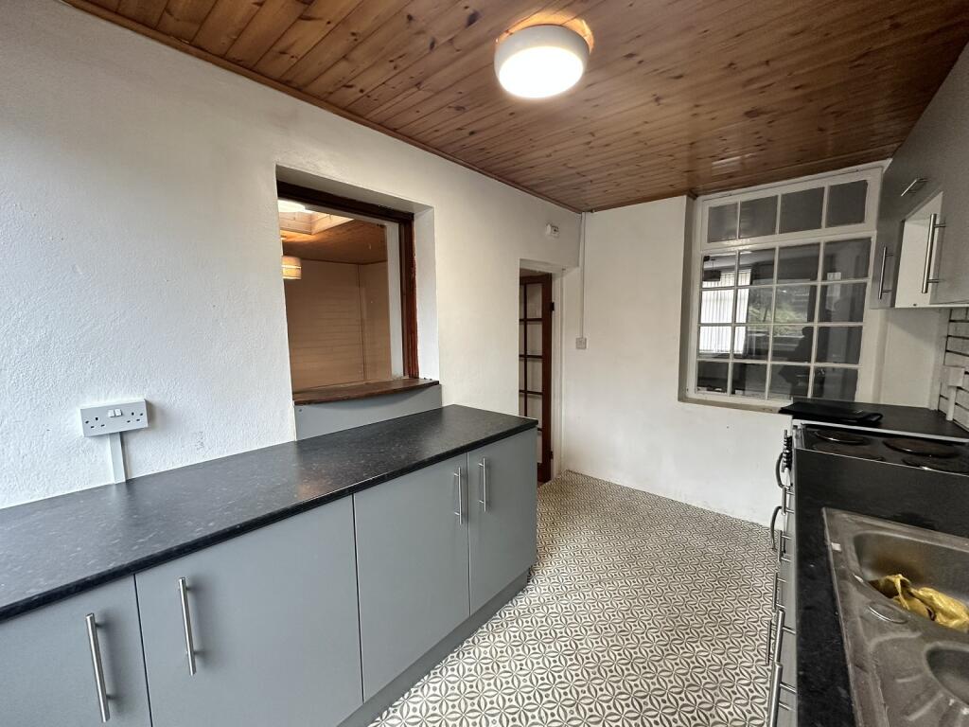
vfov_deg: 85.7
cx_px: 484
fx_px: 392
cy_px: 364
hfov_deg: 102.1
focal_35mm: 14
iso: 200
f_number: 2.2
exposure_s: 1/100
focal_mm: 2.22
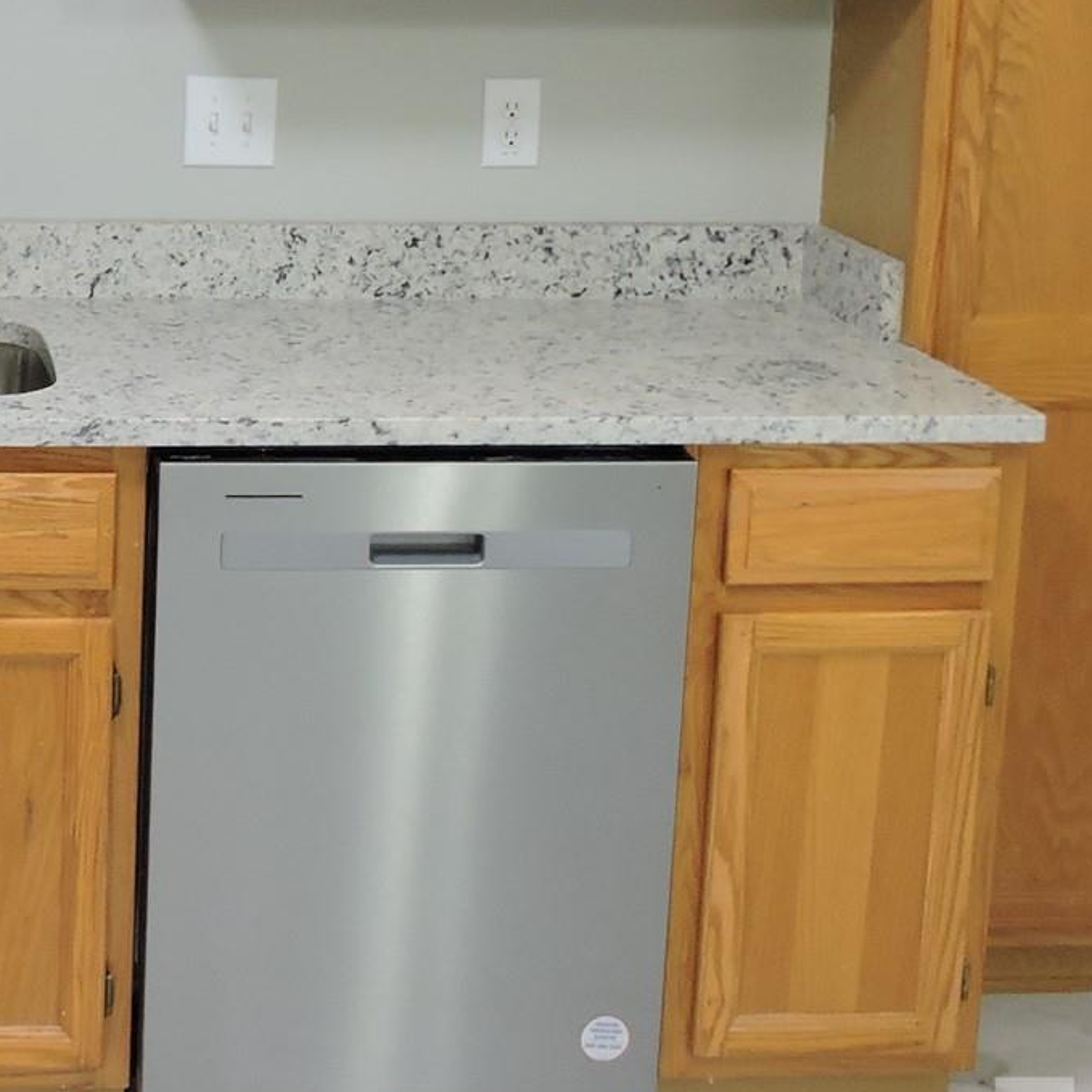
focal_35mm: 64
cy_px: 158
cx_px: -34
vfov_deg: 26.2
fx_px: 2284
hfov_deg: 25.4
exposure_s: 1/30
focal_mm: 4.3
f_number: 3.3
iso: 280
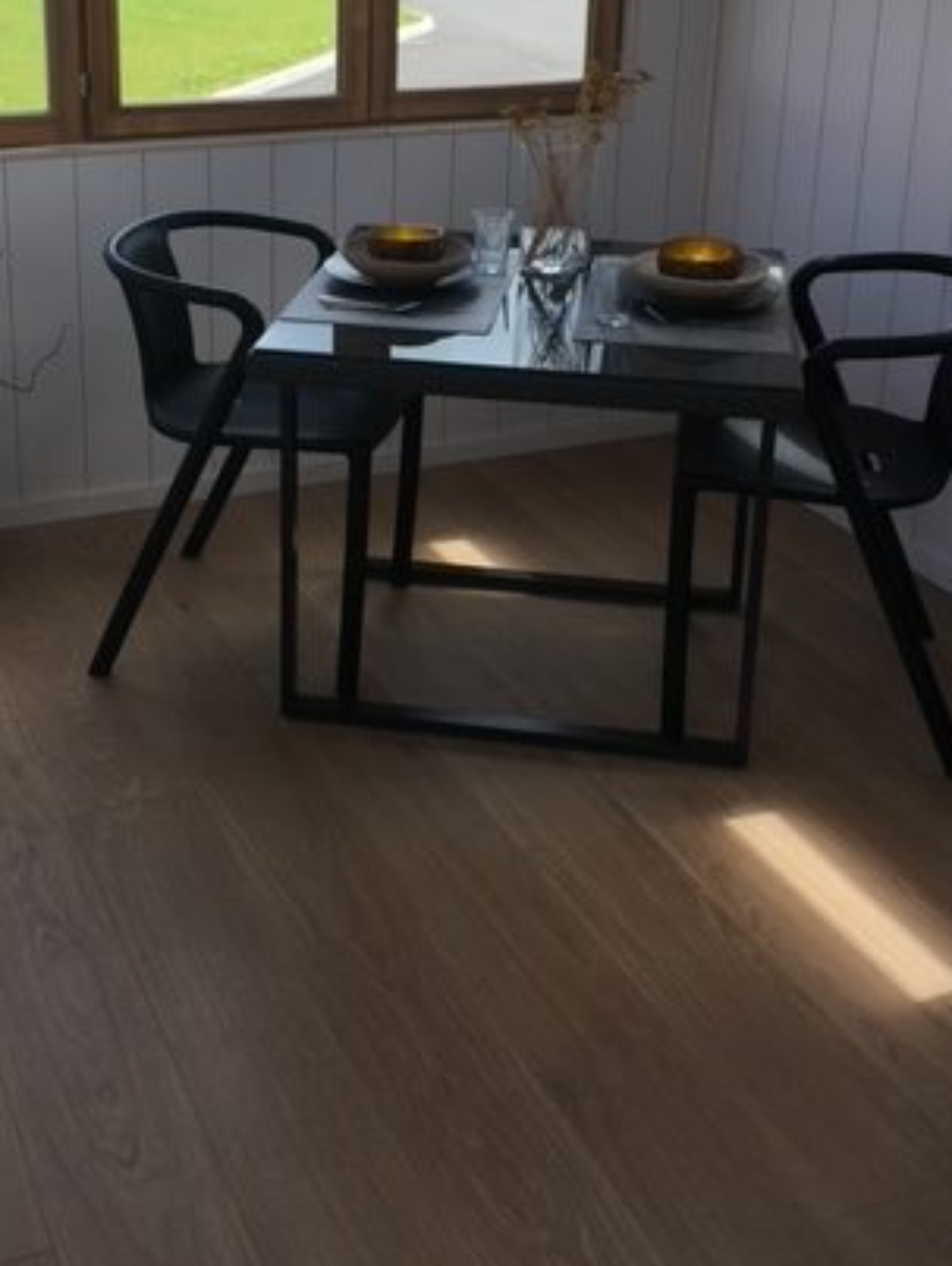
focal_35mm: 46
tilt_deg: -17.5
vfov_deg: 40.3
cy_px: 349
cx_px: 396
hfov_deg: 31.5
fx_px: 1684
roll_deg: -2.2
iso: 25
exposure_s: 1/329
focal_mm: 4.15
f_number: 2.2
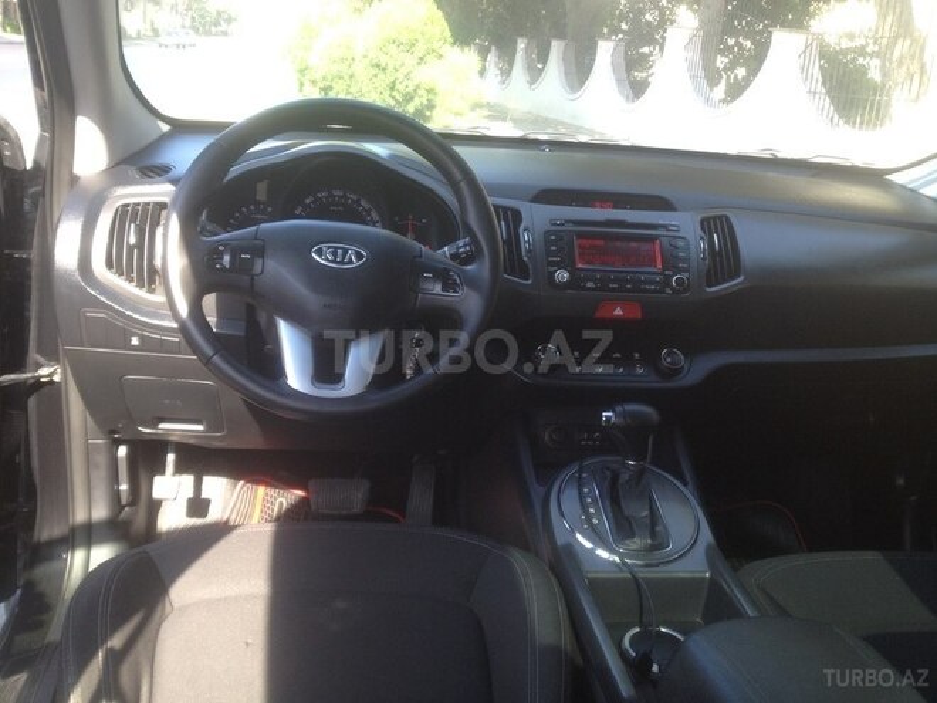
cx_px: 468
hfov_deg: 52.6
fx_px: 947
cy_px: 352
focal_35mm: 35
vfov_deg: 40.7
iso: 50
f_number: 2.4
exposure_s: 1/120
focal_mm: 4.28
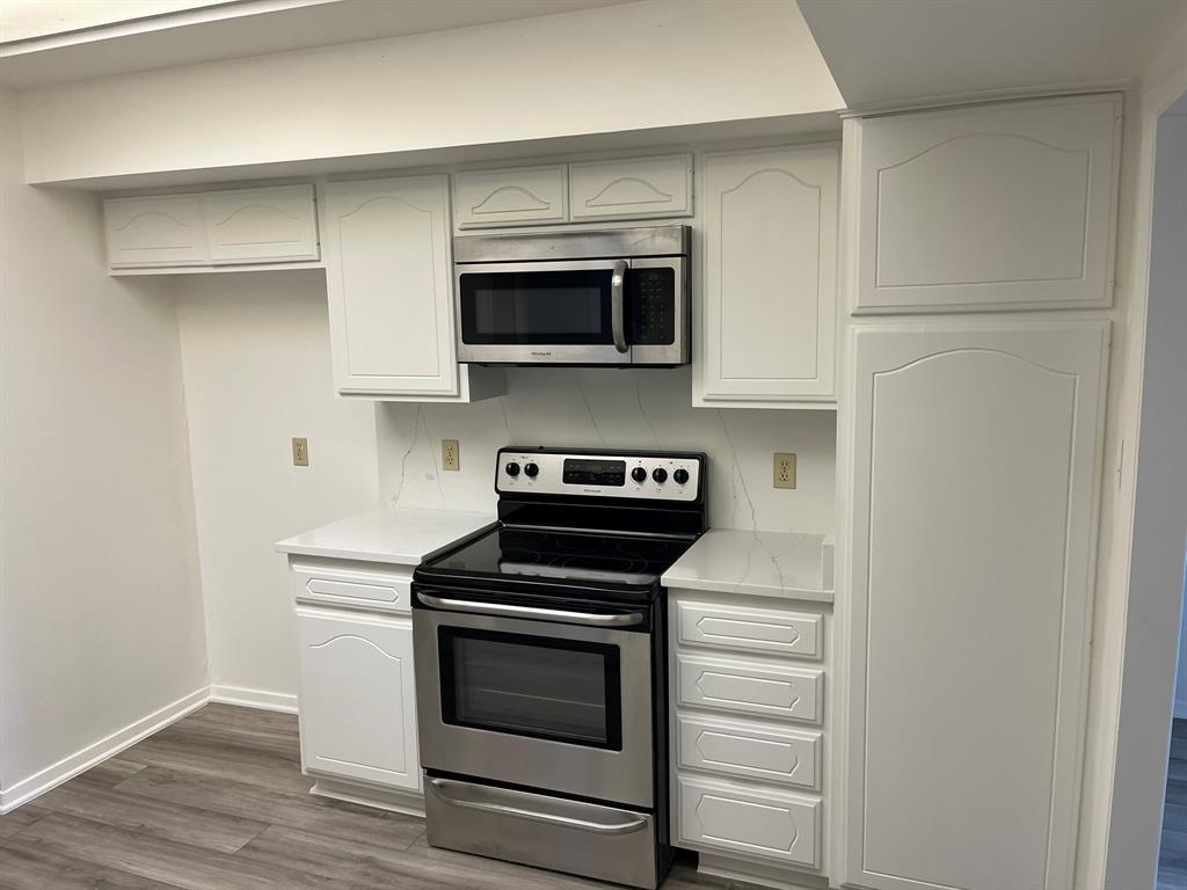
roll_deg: +1.2
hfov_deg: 67.3
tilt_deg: -8.2
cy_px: 445
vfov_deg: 53.1
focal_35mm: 26
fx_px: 892
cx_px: 594
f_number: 1.6
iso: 125
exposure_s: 1/120
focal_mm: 5.1
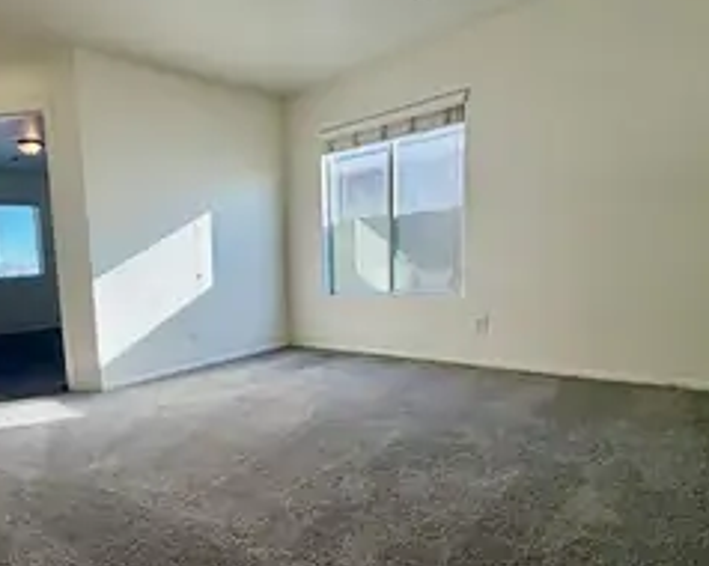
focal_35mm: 23
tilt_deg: -7.8
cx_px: 173
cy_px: 328
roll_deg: +3.1
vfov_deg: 60.5
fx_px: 482
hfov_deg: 67.7
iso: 50
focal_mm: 2.22
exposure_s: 1/120
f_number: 2.2
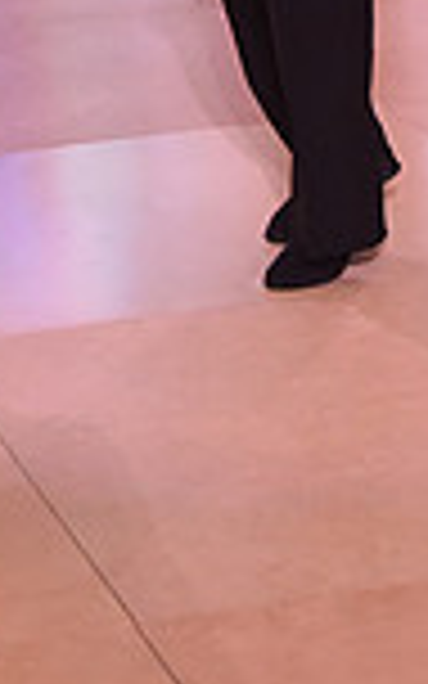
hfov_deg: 7.6
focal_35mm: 171
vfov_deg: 11.8
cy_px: -302
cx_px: -133
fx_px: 3191
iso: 2500
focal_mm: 44
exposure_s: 1/320
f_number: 6.3
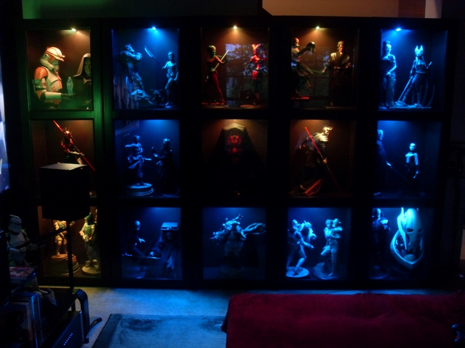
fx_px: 457
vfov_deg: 41.8
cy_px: 174
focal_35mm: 34
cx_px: 232
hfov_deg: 54.0
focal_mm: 6.3
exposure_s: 1/4
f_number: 2.8
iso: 200
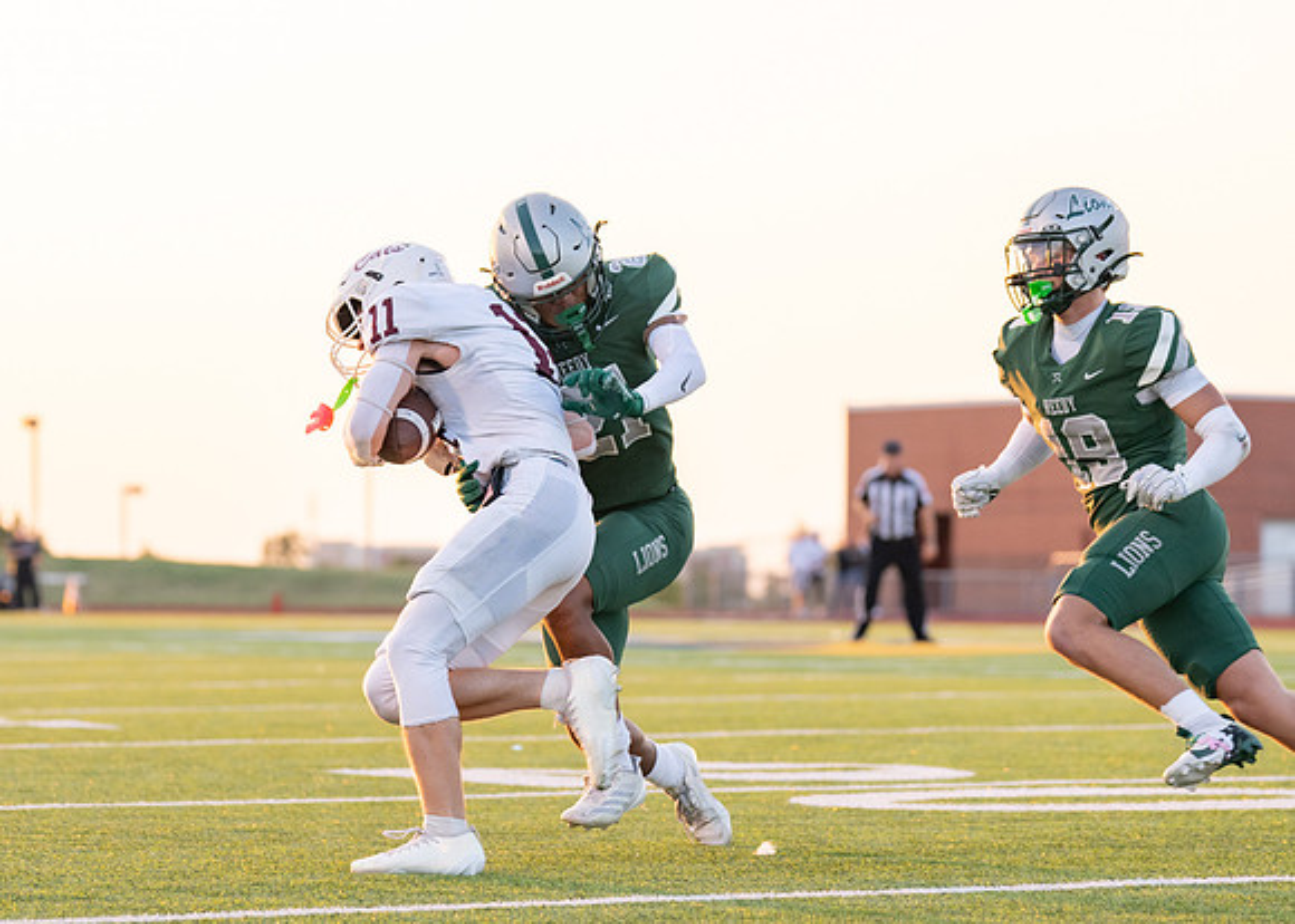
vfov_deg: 9.5
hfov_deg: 13.2
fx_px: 5575
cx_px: 559
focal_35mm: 152
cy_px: 520
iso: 500
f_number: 2.8
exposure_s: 1/1250
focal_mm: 95
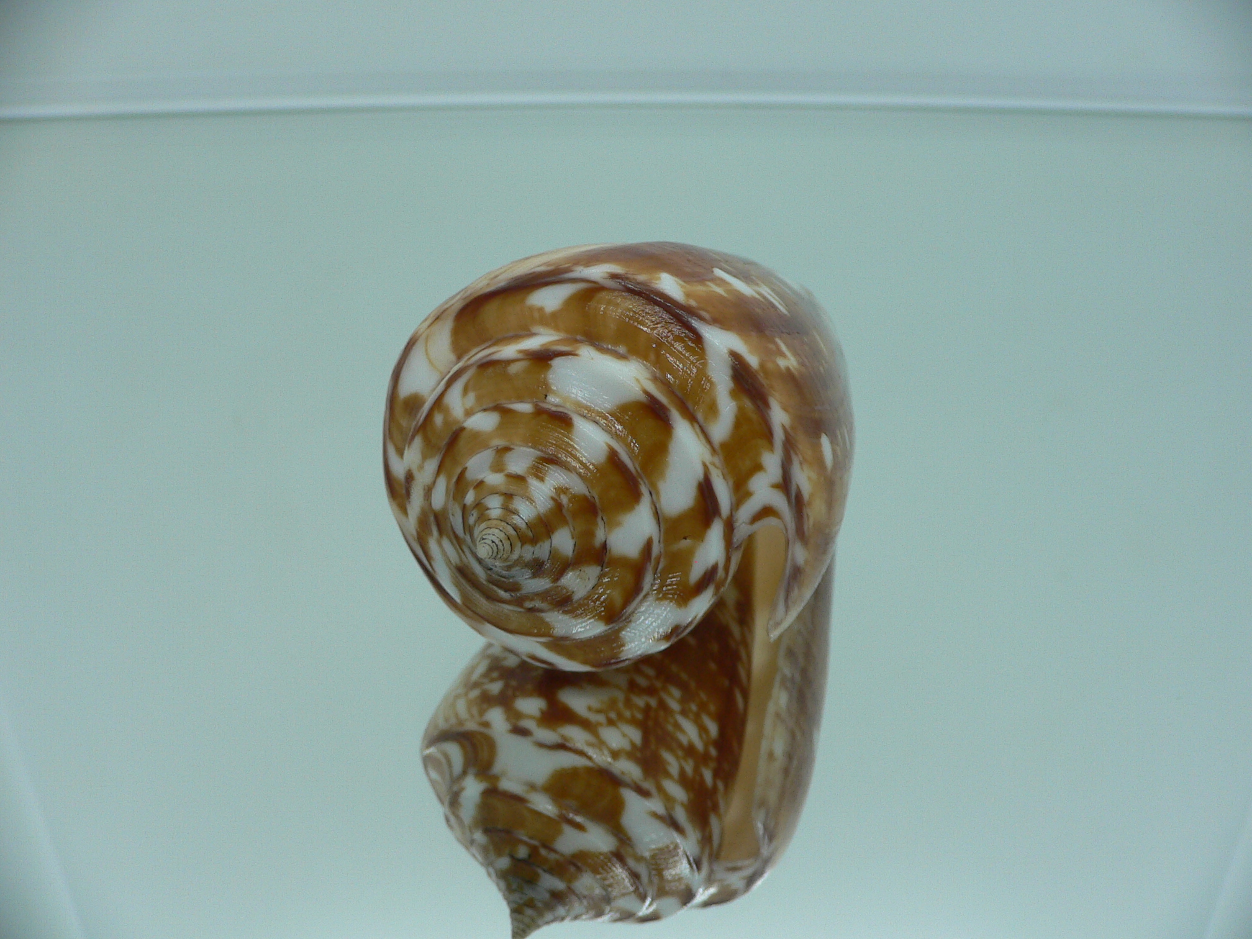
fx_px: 1266
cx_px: 626
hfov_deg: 52.6
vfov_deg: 40.7
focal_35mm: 35
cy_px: 470
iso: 80
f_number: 2.8
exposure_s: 1/60
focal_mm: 4.6
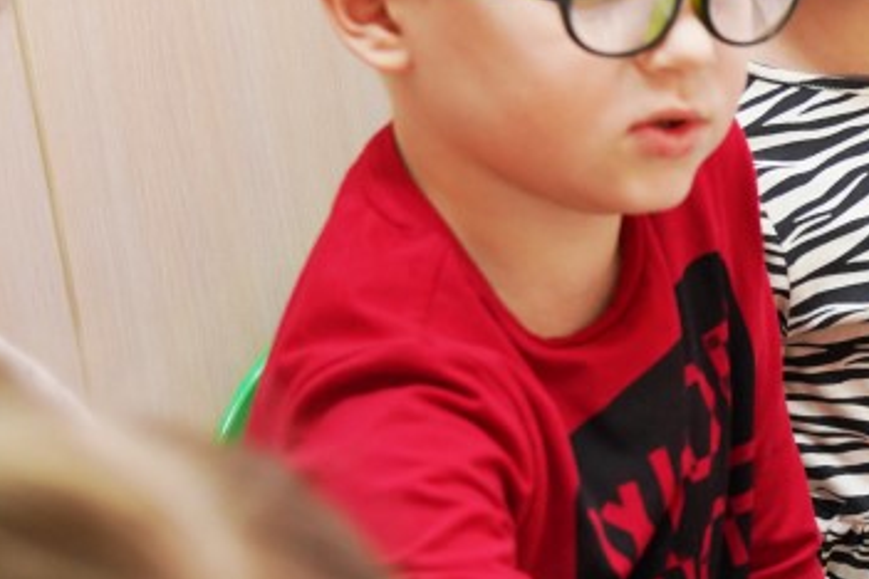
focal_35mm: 141
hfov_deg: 14.1
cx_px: 1061
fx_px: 3403
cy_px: 366
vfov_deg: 9.7
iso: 800
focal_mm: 43
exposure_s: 1/160
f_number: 4
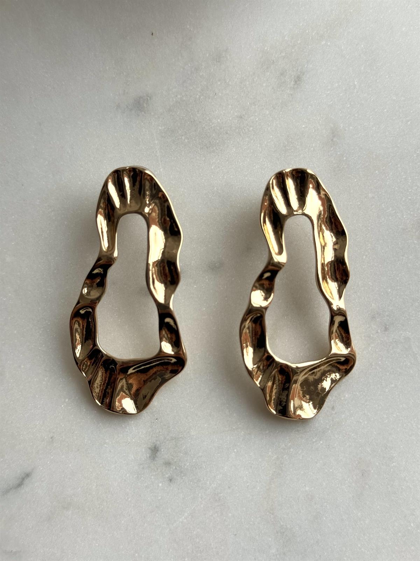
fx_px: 777
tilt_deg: -79.3
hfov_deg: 30.3
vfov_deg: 39.7
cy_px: 280
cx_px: 210
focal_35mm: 48
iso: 64
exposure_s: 1/621
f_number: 1.78
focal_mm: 6.86
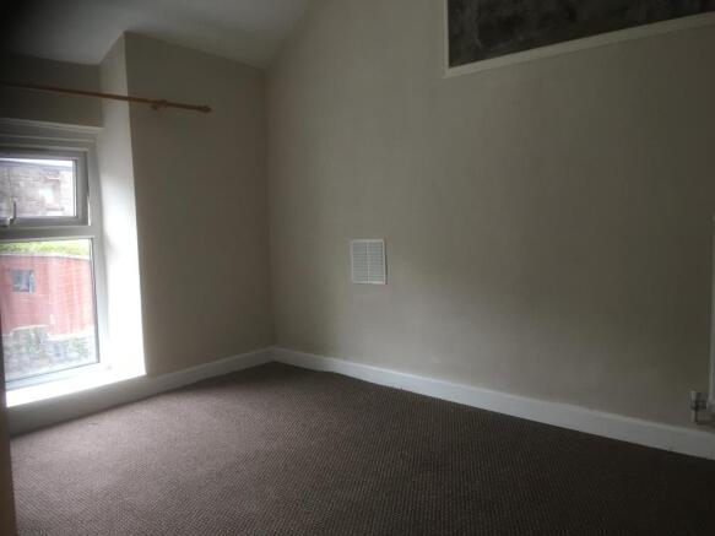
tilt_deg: -5.6
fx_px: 599
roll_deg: +1.2
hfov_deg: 61.7
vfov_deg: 48.2
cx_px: 358
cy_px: 268
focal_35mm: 29
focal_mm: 4.15
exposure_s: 1/33
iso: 50
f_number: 2.2
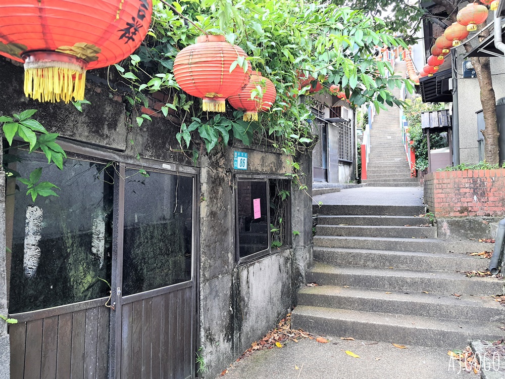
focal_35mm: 26
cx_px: 252
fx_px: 379
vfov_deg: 53.1
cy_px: 190
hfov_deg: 67.3
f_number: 1.7
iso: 125
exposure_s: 1/120
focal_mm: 4.32
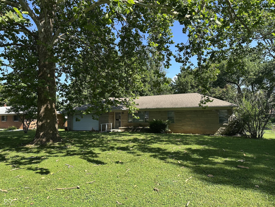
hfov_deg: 71.6
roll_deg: +0.6
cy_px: 104
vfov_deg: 56.8
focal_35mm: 24
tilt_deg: +3.1
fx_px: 191
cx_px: 138
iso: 80
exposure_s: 1/1304
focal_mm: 6.86
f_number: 1.78
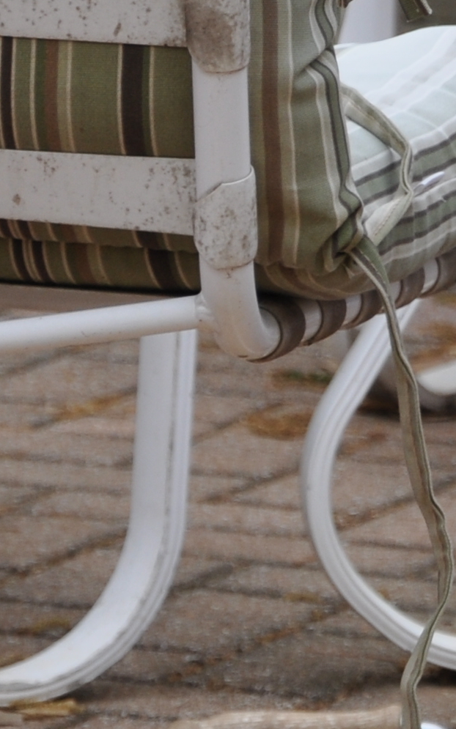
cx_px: 990
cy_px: 174
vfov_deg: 3.0
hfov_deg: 1.9
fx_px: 13742
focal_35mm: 691
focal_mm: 105
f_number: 5.6
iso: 200
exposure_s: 1/125
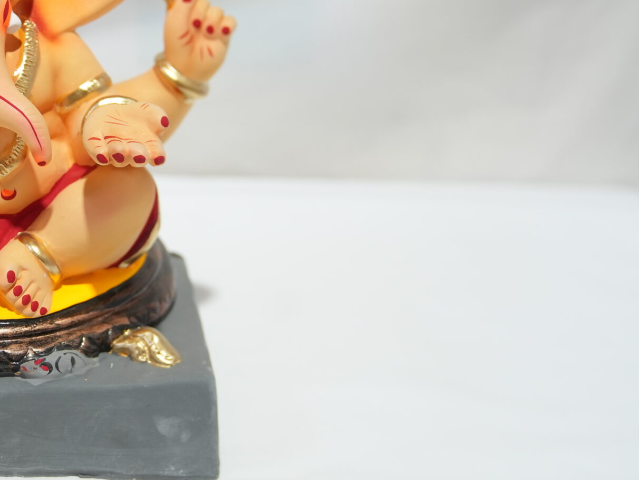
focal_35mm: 65
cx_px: 13
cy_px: 159
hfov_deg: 28.2
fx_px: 1200
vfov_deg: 22.5
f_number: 3.5
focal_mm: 32
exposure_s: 1/200
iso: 800
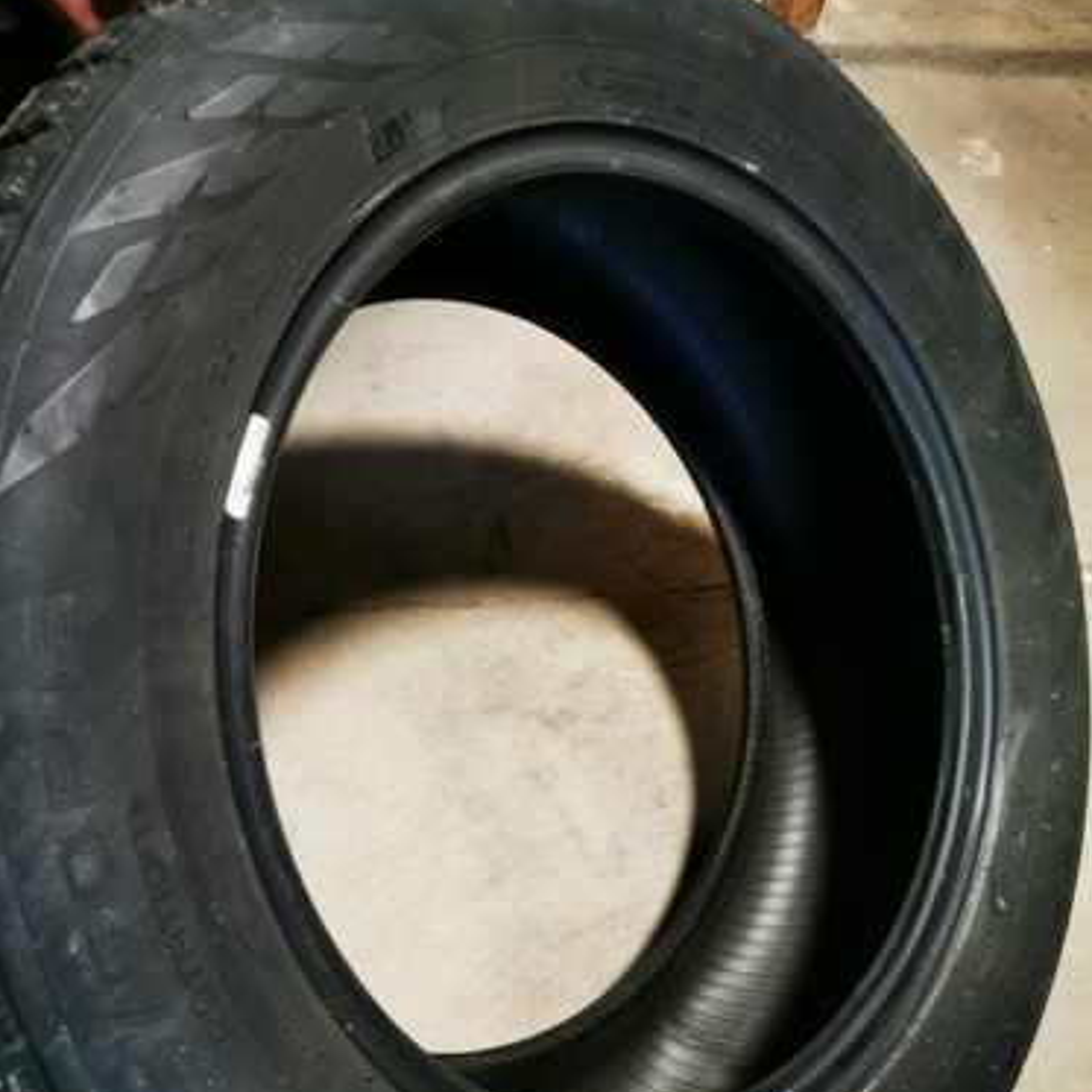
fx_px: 1142
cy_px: 650
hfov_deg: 51.1
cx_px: 546
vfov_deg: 50.8
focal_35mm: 32
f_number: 1.6
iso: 640
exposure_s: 1/25
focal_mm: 5.56
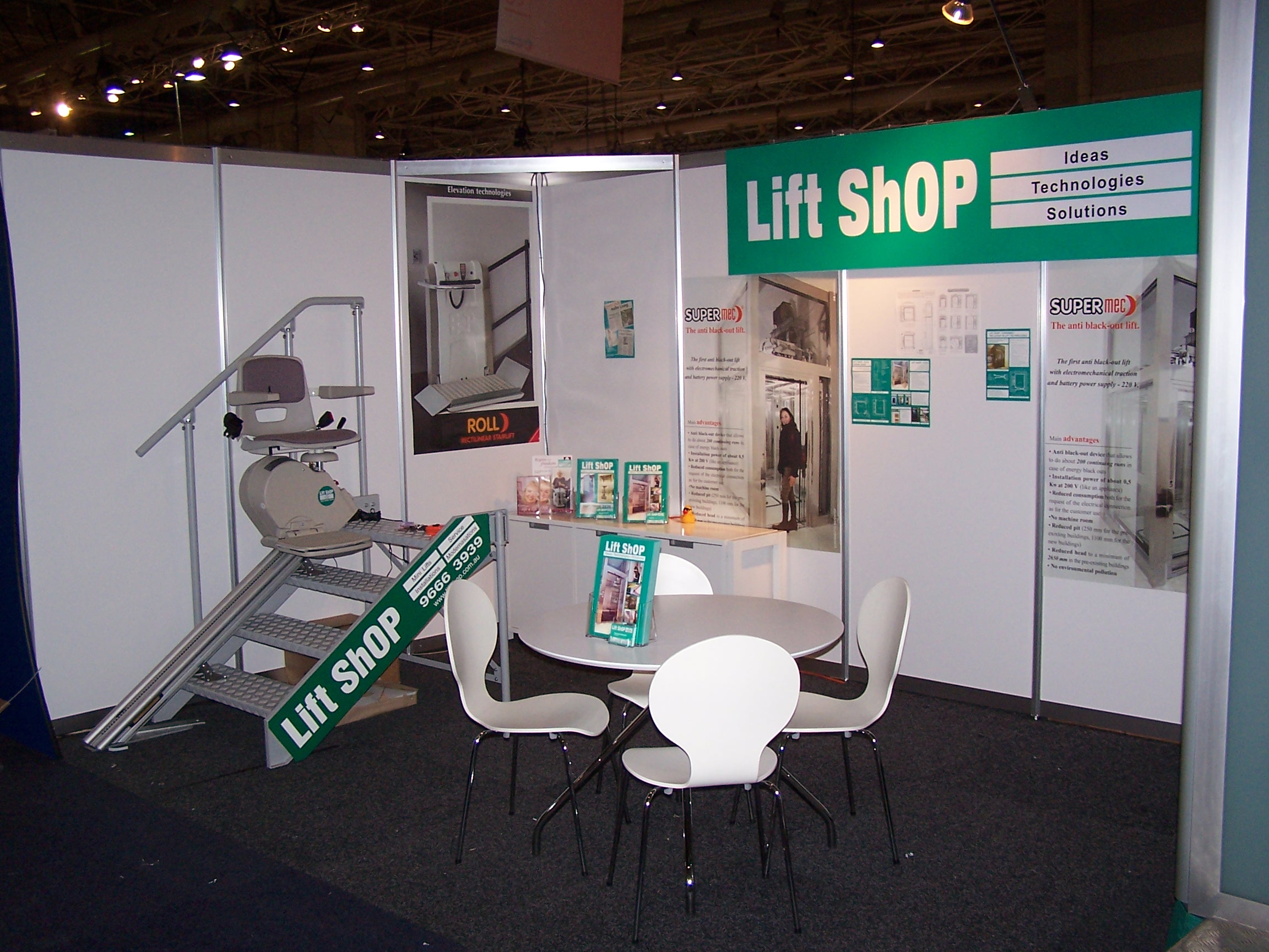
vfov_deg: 37.7
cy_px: 476
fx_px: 1393
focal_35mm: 38
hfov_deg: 49.0
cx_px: 634
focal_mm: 6.3
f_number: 2.8
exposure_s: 1/60
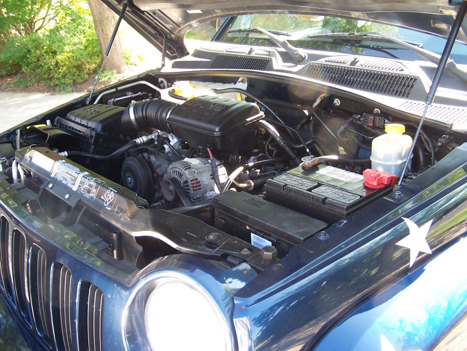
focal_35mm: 38
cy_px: 176
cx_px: 234
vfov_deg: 37.7
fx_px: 513
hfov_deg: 49.0
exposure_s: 1/30
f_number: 2.8
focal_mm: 6.3
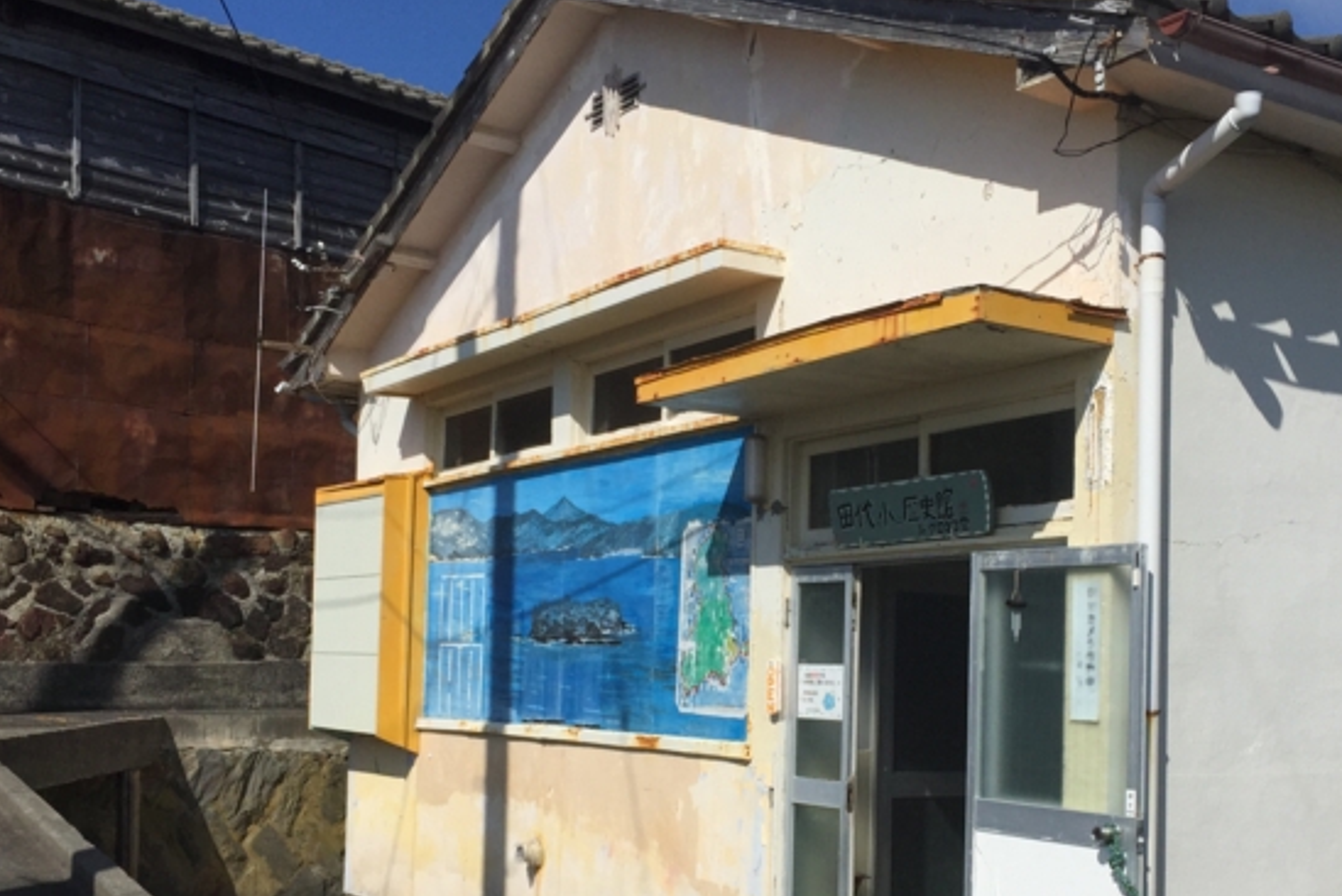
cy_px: 627
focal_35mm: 44
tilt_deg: +2.6
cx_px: 796
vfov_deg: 30.2
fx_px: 1641
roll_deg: -0.2
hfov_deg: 44.3
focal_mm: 4.15
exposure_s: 1/6623
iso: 32
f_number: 2.2
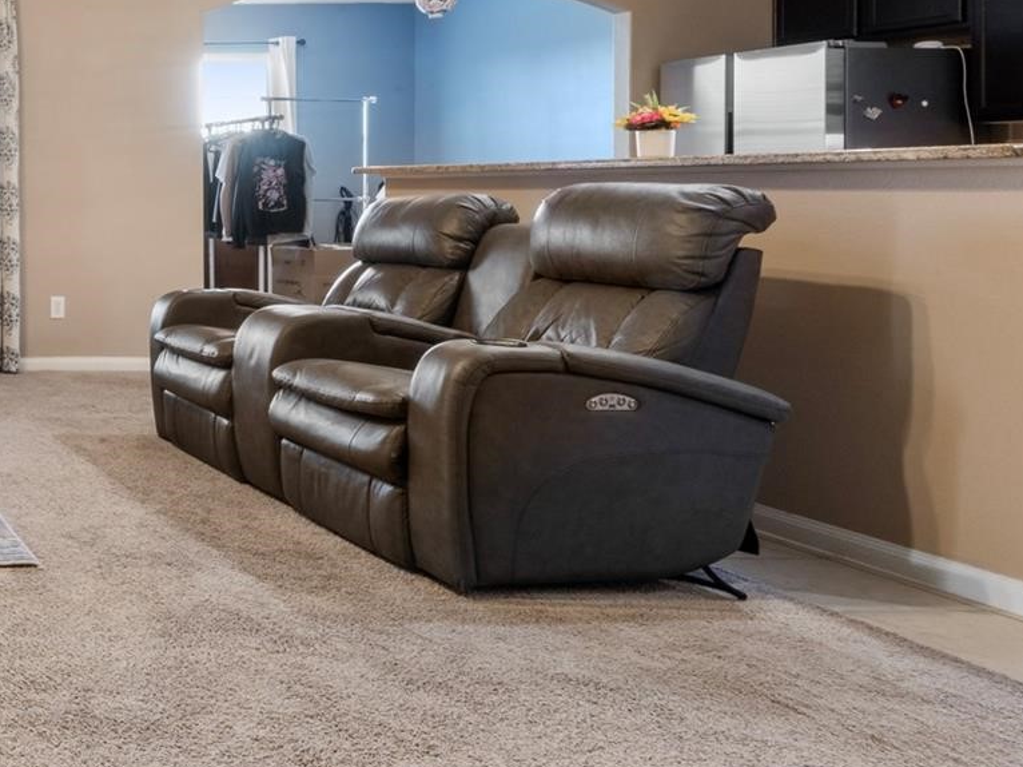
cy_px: 158
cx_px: -282
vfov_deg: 38.2
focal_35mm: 36
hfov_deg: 36.0
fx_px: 1064
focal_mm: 14
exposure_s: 4
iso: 250
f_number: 9
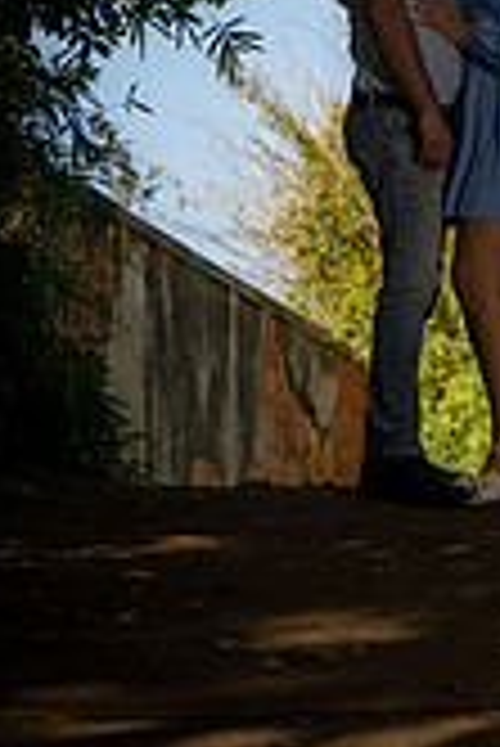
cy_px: -180
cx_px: 482
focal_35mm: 238
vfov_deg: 8.5
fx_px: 4948
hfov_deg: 5.8
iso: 100
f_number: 6.3
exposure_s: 1/125
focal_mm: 88
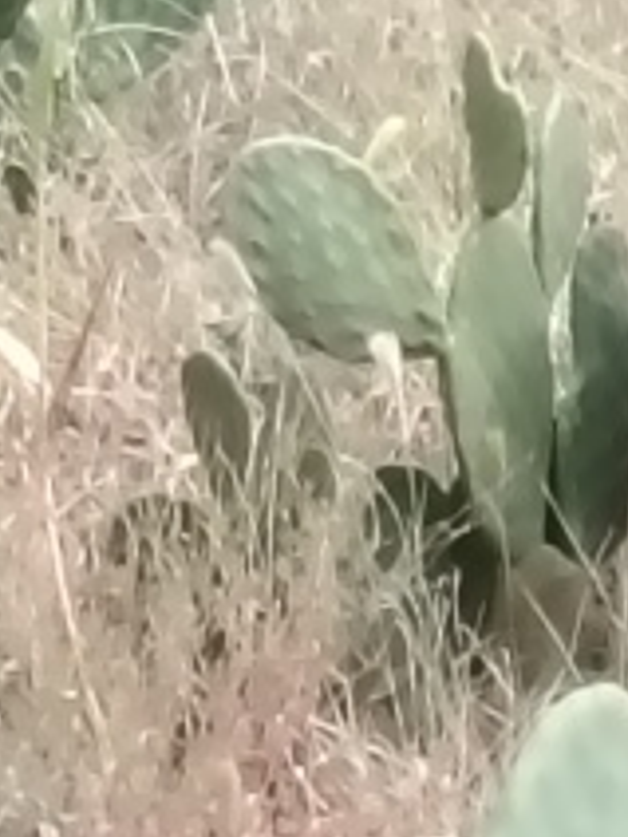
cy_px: 1759
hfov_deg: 2.2
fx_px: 16449
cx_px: -273
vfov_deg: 2.9
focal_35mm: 680
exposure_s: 1/210
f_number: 1.75
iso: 100
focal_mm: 5.25
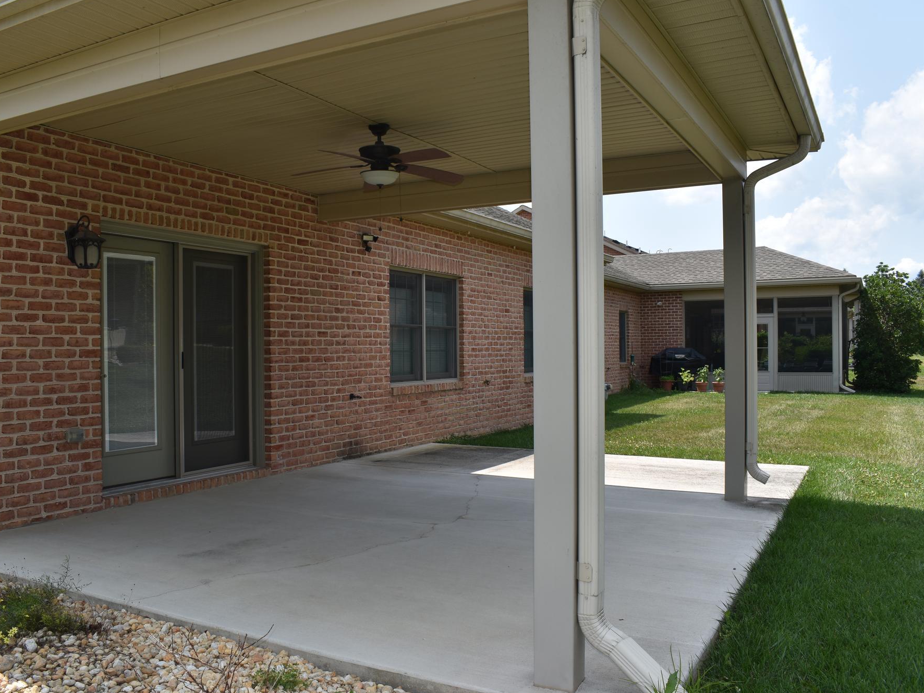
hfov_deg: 59.8
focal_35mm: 30
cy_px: 352
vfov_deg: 46.8
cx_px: 410
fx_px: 801
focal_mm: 18
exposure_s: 1/200
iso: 100
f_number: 9
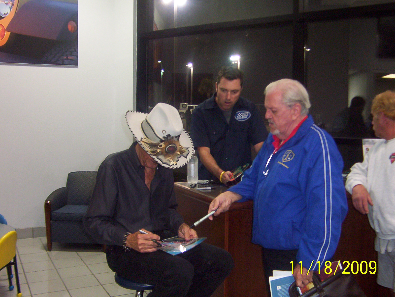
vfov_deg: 38.7
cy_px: 152
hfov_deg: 50.1
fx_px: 422
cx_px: 195
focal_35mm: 37
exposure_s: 1/30
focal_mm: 5.54
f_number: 2.76
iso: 140
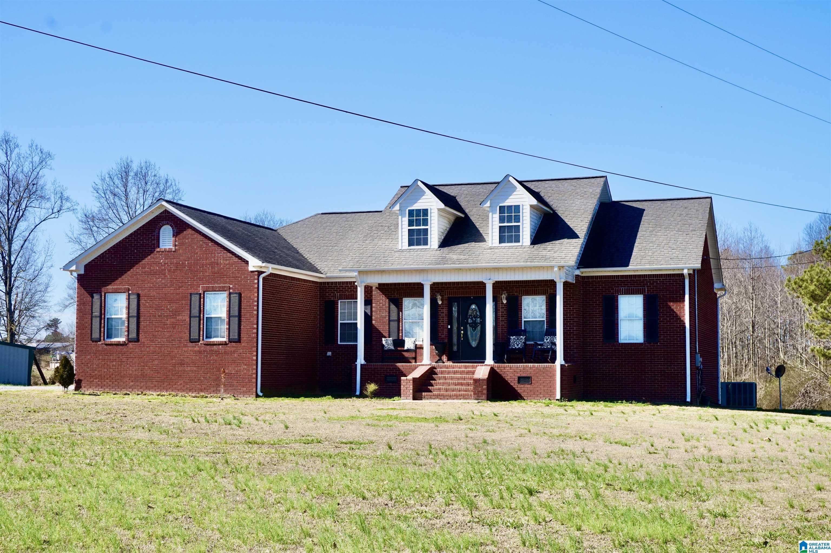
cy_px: 276
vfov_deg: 26.4
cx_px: 416
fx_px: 1176
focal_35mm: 51
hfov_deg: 38.9
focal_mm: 34
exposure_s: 1/100
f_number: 11
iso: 100
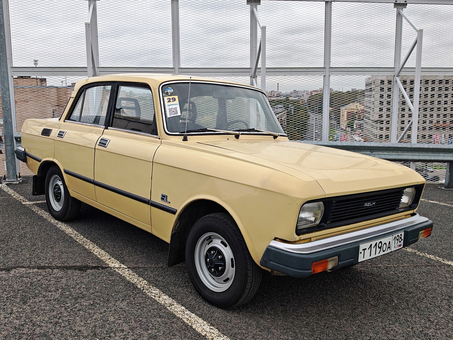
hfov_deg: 54.0
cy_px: 170
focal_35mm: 34
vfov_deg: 41.8
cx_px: 226
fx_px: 445
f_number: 2
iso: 100
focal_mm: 6.83
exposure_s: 1/670
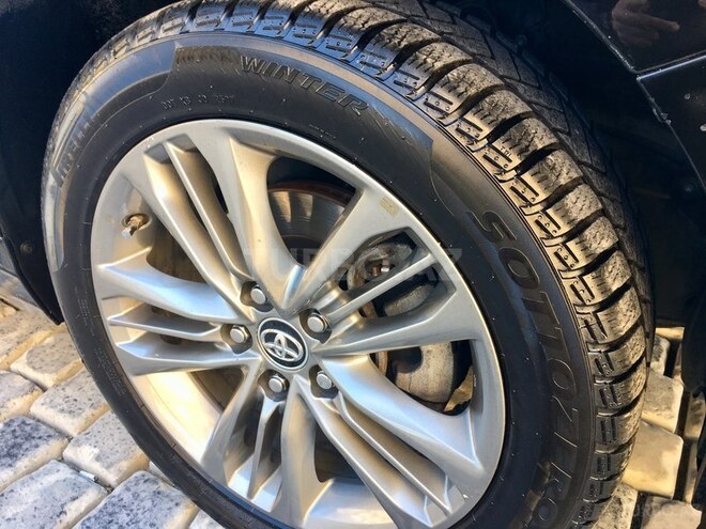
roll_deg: -0.3
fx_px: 591
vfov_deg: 48.2
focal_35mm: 29
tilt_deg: -31.0
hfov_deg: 61.7
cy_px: 264
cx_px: 353
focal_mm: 4.15
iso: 25
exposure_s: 1/50
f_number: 2.2
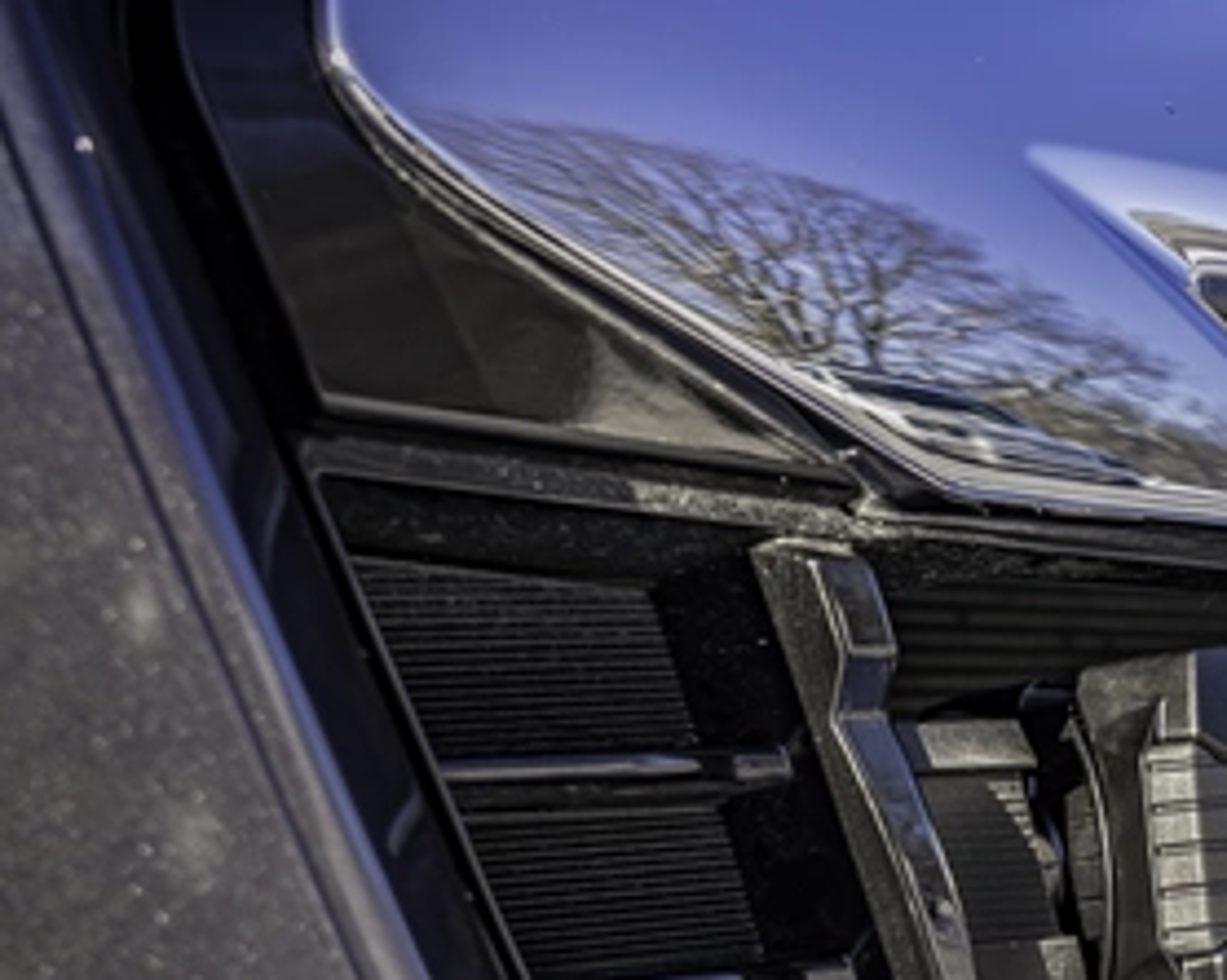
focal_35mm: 67
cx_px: 1373
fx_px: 2431
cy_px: 744
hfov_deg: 26.0
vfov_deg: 22.6
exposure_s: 1/160
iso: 80
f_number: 4.5
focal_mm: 31
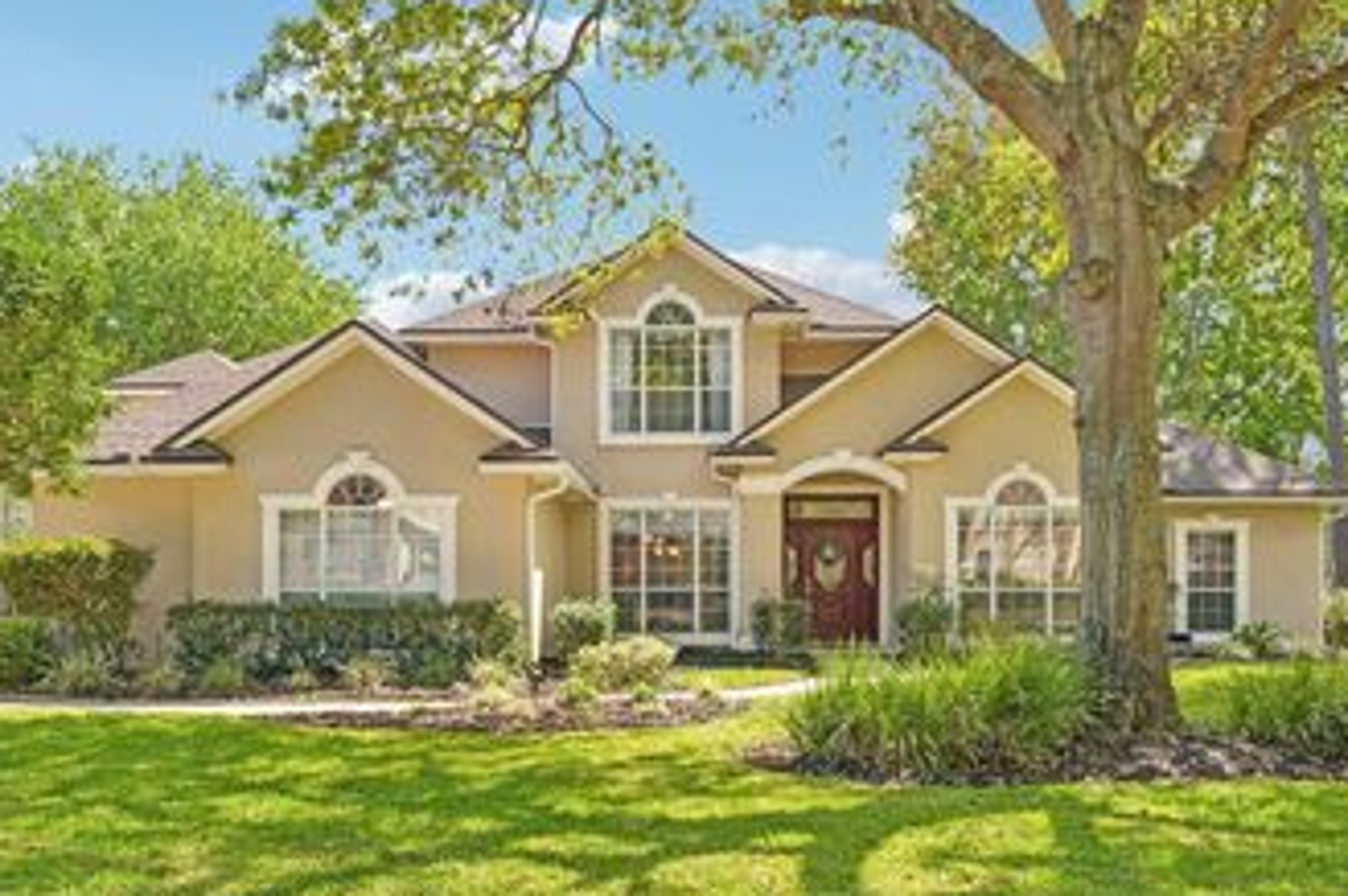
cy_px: 582
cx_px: 662
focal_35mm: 30
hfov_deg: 62.4
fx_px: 1113
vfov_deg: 43.3
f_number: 10
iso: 100
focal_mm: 19.5
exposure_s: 1/30
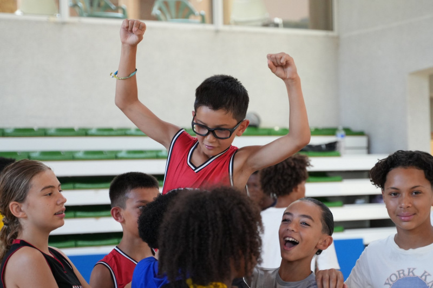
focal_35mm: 88
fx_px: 1064
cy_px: 144
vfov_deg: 15.4
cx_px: 216
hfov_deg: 23.0
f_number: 2.8
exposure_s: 1/400
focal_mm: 59
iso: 2000
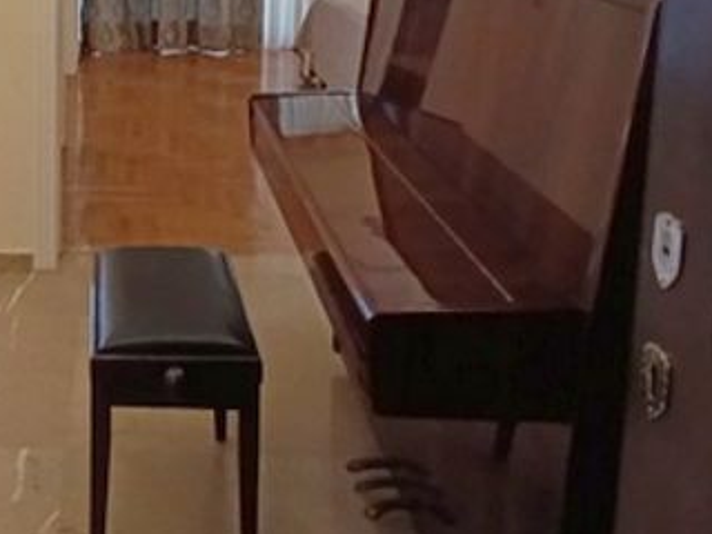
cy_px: 13
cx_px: 80
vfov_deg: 39.5
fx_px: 658
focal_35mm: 32
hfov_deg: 50.8
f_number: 2.2
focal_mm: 1.65
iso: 500
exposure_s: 1/50
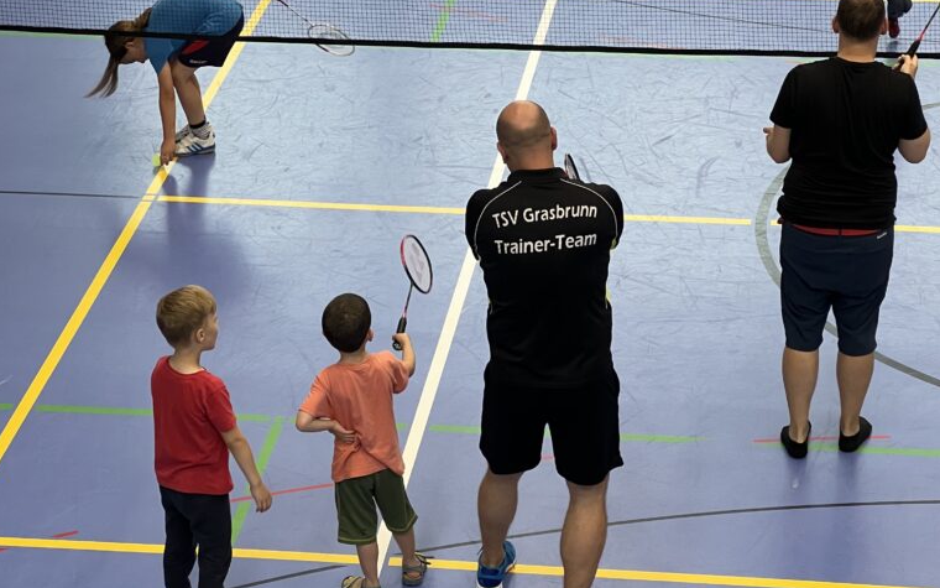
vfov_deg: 11.9
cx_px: 469
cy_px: 205
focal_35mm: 110
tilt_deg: -22.9
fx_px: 2818
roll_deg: +1.2
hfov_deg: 18.9
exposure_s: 1/99
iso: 160
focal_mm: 9
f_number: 2.8
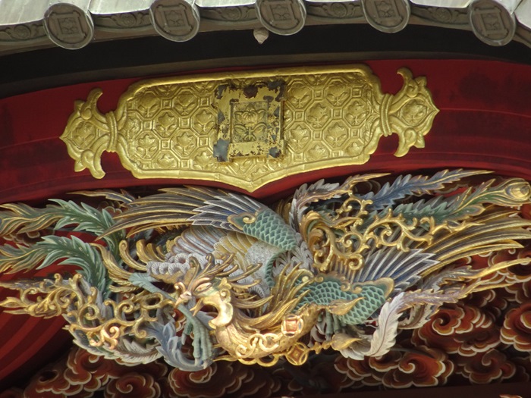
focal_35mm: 720
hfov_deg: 2.8
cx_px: 266
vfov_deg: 2.1
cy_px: 199
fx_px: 11045
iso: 200
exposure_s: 1/250
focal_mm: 123
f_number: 6.4
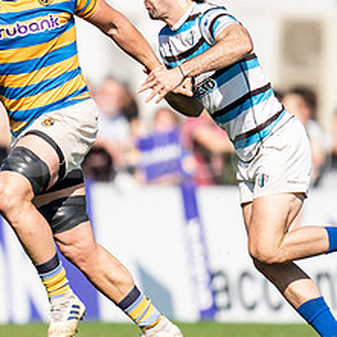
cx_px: 13
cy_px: 157
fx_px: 16731
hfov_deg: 1.2
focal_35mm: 1519
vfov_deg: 1.2
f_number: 2.8
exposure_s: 1/1250
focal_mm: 400
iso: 100
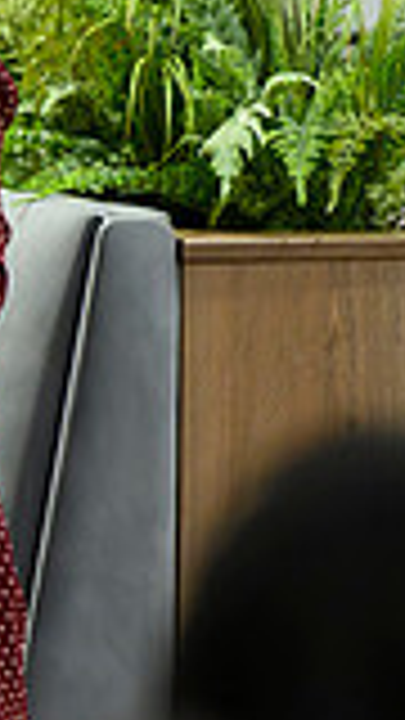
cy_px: 248
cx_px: -454
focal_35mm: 358
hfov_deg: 3.4
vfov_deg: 6.0
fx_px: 6835
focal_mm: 93
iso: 3200
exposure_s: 1/200
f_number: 3.2
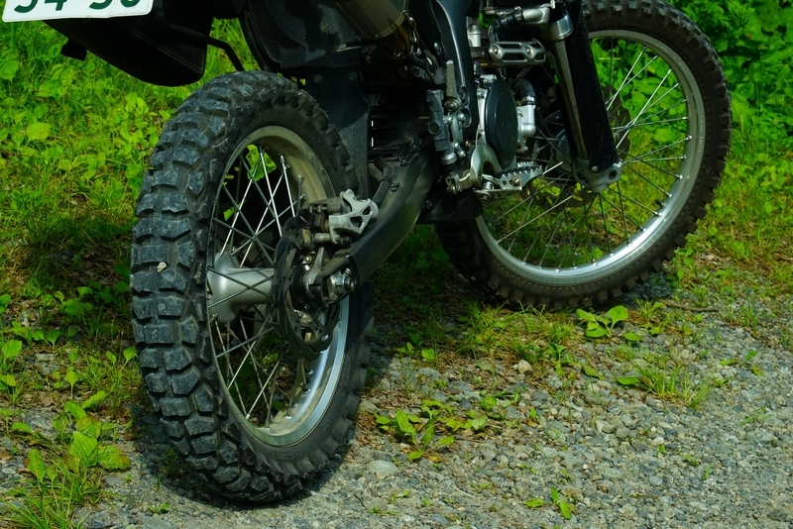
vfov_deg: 13.1
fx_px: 2314
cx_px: 396
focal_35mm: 105
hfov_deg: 19.4
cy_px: 264
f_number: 16
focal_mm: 105
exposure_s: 1/125
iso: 1000
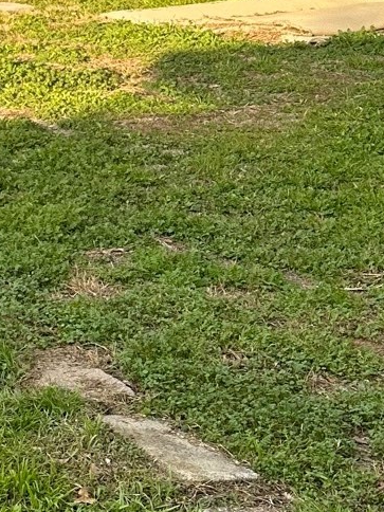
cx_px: -260
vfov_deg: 19.4
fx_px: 1479
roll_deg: +0.2
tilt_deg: -11.5
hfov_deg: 13.6
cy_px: 104
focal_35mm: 100
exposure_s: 1/1095
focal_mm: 6.86
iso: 80
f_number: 1.78
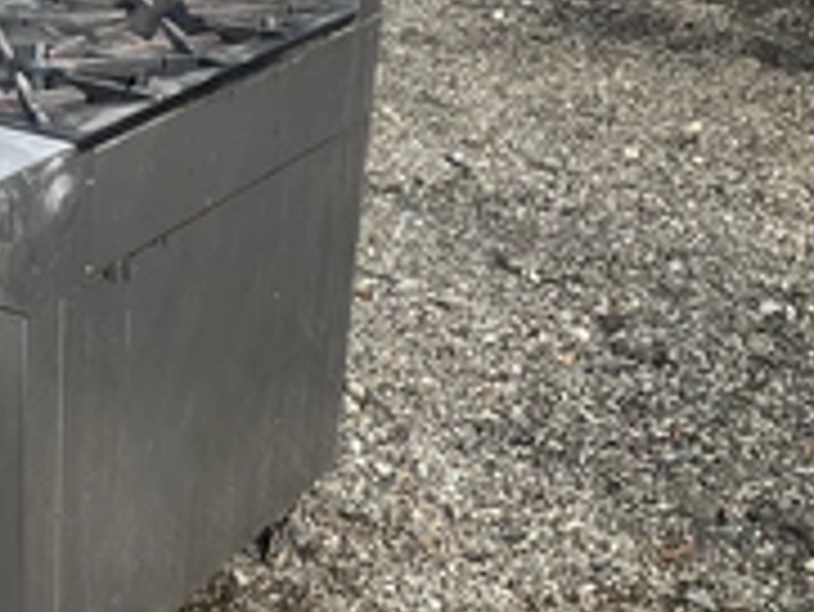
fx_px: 1506
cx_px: -67
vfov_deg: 22.9
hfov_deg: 27.8
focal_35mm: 64
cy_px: 230
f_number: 1.8
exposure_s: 1/635
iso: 25
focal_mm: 3
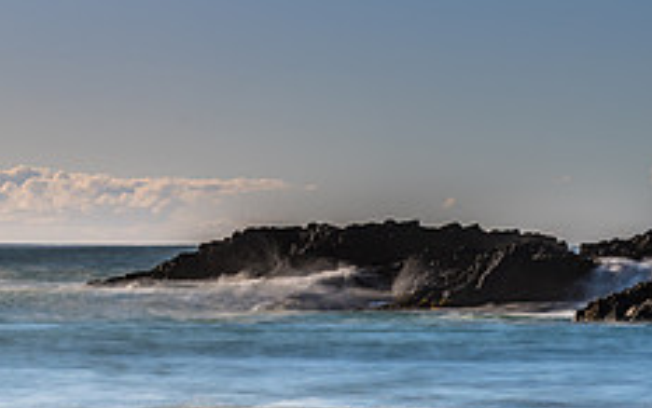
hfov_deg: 12.7
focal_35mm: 160
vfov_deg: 8.2
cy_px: 404
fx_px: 2845
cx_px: 803
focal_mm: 62
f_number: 8
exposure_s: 3
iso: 31
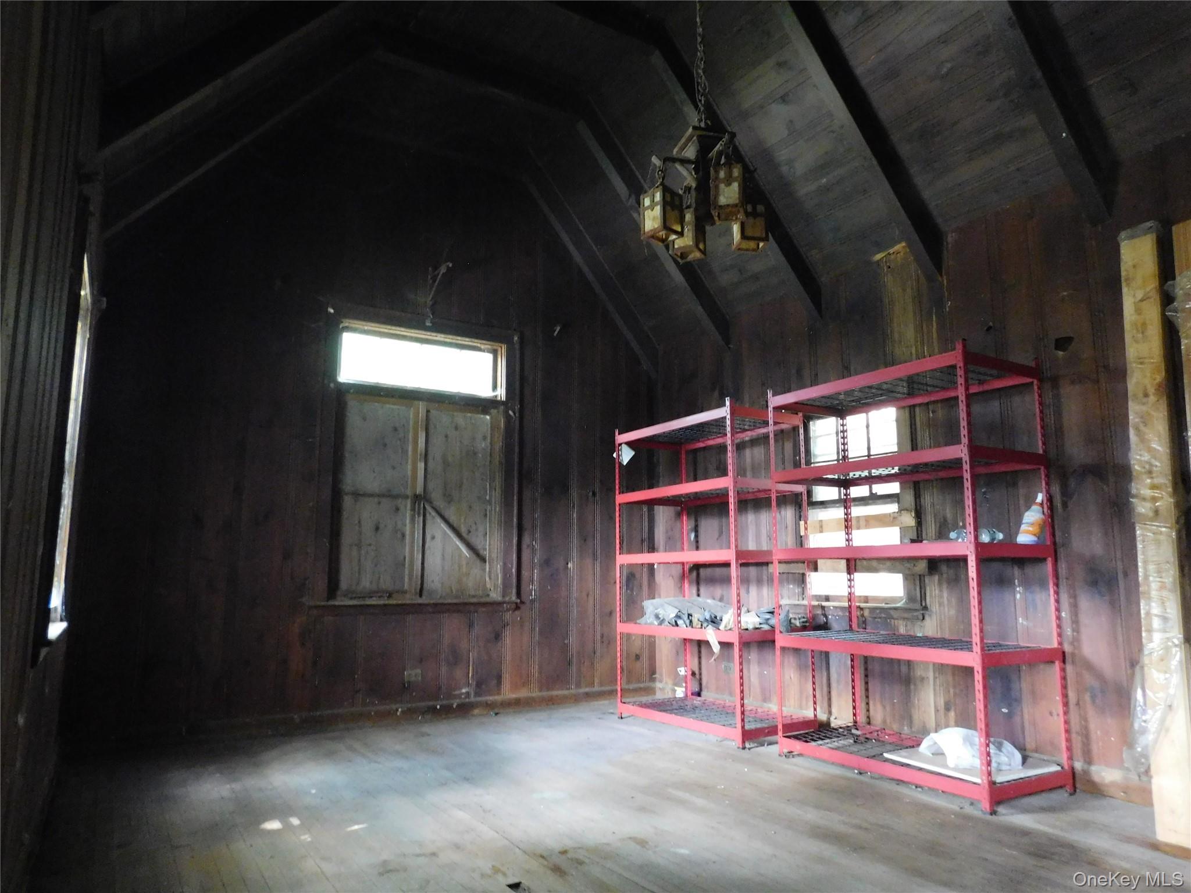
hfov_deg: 73.9
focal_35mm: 23
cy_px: 446
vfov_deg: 58.9
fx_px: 791
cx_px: 596
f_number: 3
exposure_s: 1/8
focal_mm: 4
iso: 800
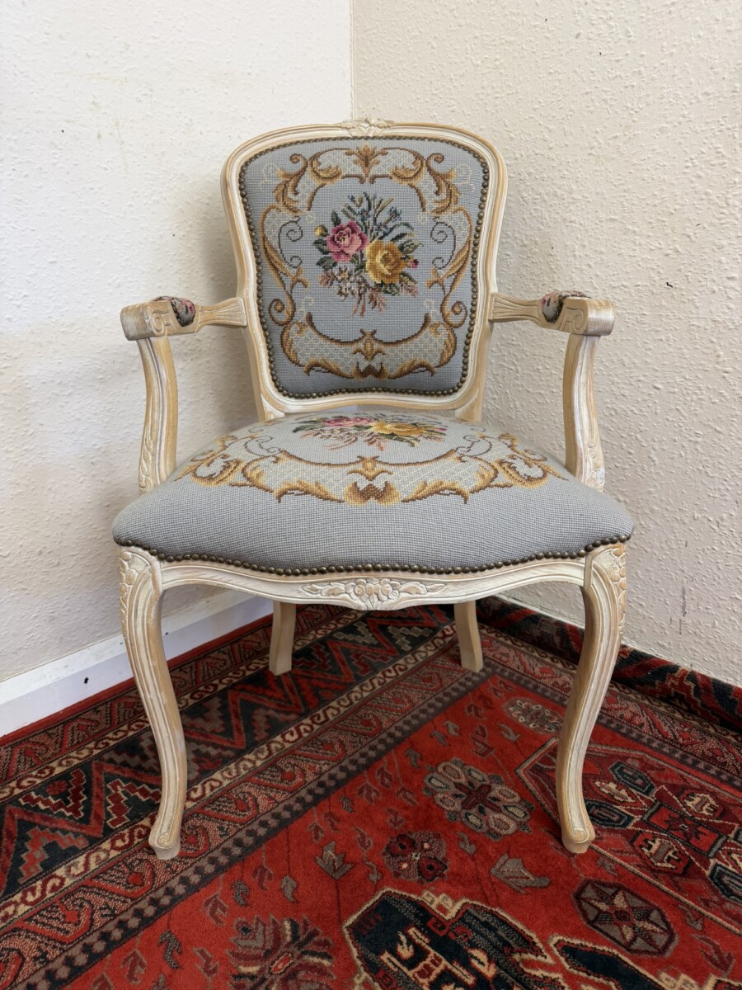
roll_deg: +0.2
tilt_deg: -19.7
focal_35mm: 24
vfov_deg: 71.6
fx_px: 686
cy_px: 495
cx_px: 371
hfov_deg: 56.8
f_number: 1.78
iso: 100
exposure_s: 1/50
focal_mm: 6.76
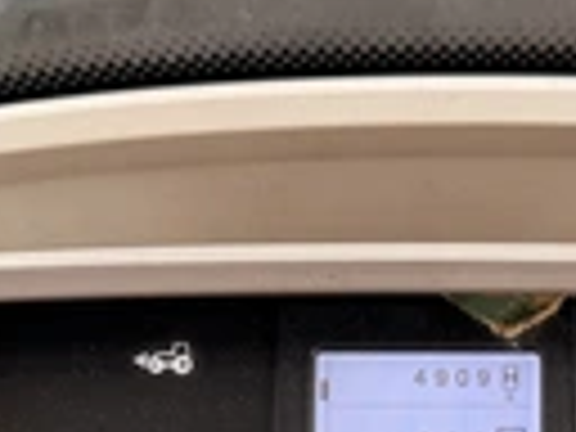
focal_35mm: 75
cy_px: 531
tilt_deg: -53.9
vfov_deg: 18.5
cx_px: 414
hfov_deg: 25.7
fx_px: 1248
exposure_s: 1/186
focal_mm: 6.76
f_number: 1.78
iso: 100
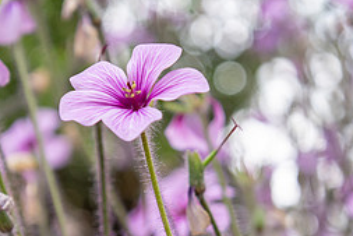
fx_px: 1854
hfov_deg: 10.9
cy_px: 163
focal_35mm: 189
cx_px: 131
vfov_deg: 7.3
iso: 400
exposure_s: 1/200
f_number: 5.6
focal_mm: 55
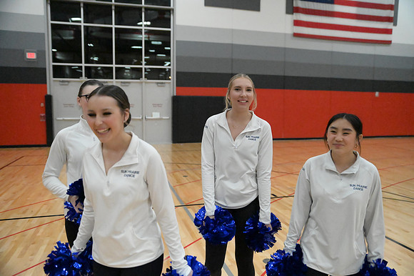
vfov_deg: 44.9
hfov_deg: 63.7
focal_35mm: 29
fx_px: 333
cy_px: 138
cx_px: 207
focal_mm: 29
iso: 40000
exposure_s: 1/8000
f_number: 2.8
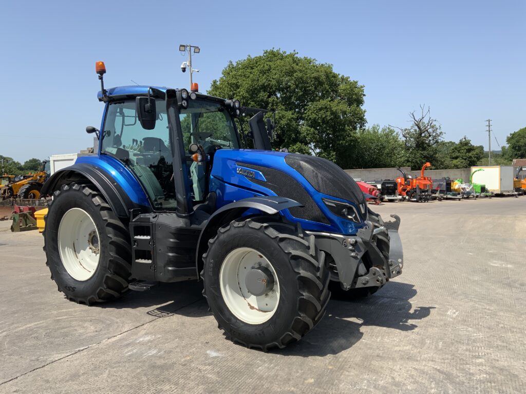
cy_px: 197
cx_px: 263
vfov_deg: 48.2
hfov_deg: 61.7
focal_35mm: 29
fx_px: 441
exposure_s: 1/1577
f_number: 1.8
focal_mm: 3
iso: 16
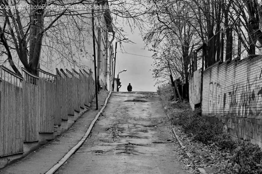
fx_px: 600
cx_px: 131
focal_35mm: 82
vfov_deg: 16.5
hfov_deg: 24.6
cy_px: 87
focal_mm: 55
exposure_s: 1/13
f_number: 5.6
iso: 100
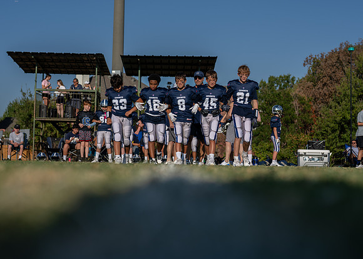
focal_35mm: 67
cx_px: 192
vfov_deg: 21.4
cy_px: 126
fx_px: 686
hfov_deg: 29.6
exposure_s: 1/5000
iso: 100
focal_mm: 50
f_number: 2.2
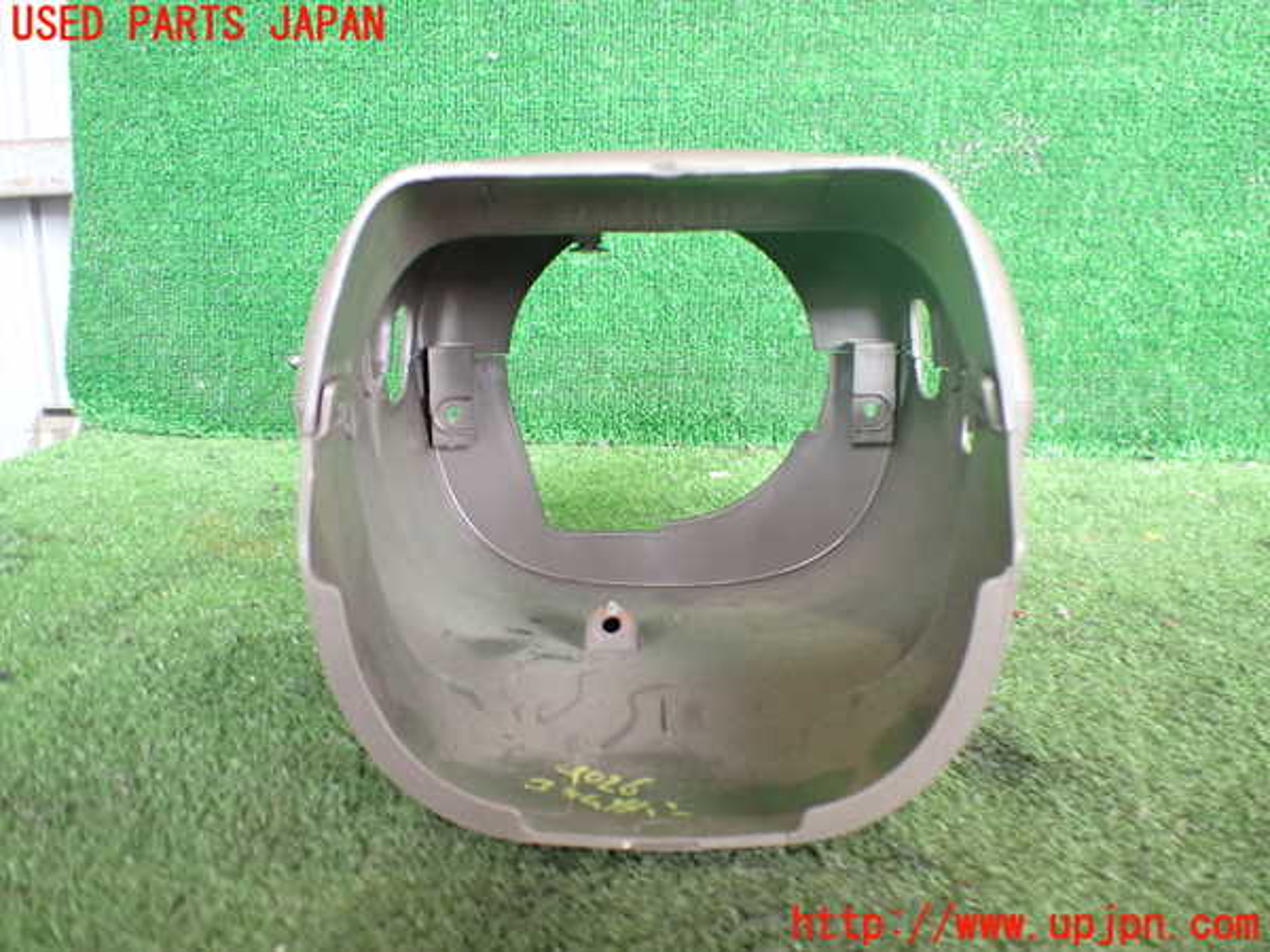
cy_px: 476
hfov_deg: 60.0
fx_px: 1101
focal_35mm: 30
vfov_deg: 46.8
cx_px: 635
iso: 800
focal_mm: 5.4
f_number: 2.3
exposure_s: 1/100
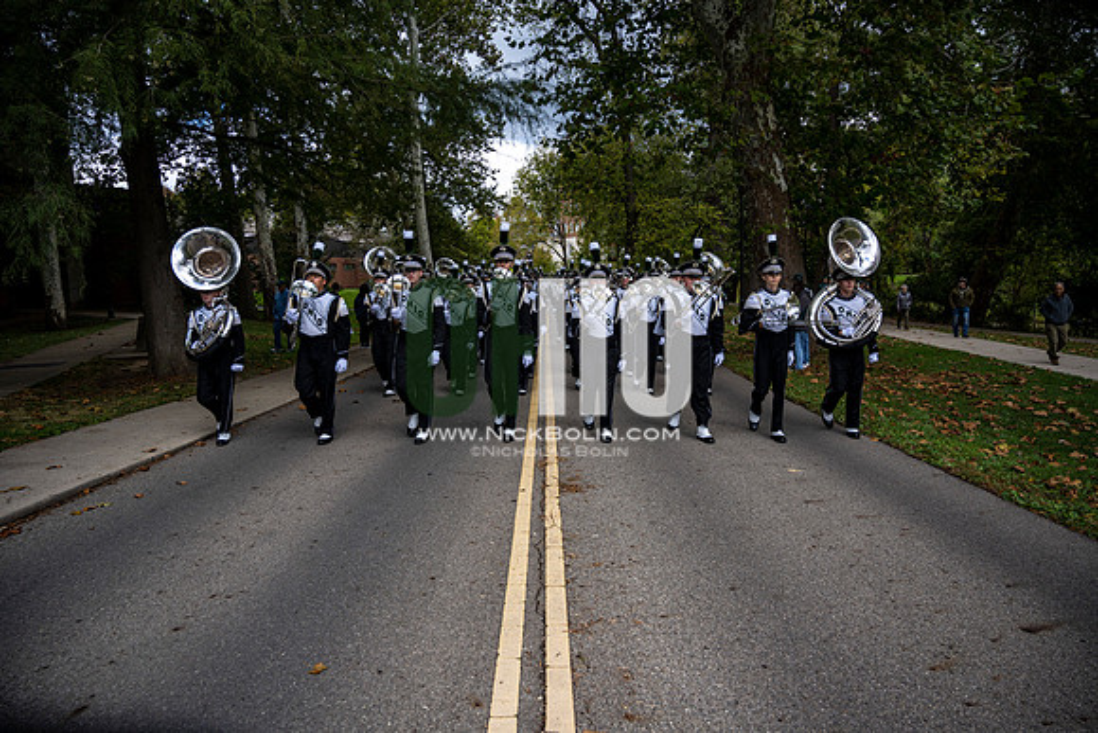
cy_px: 366
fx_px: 732
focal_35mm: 24
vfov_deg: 53.2
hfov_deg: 73.7
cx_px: 549
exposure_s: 1/1000
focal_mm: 24
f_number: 4
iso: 100
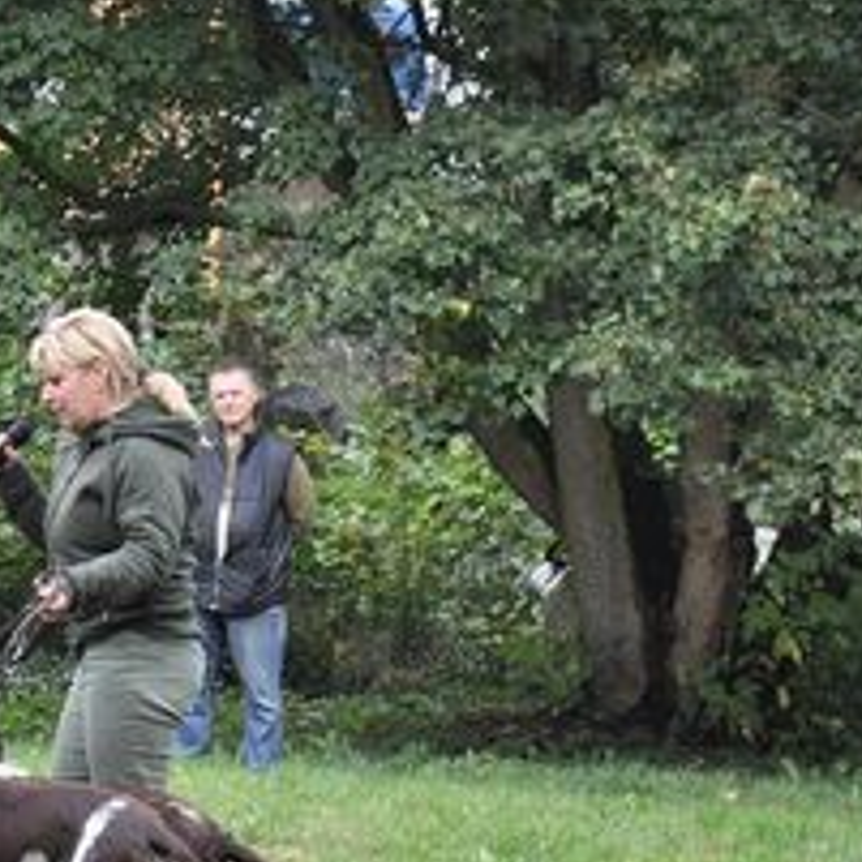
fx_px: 8198
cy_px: 547
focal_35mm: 291
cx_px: -77
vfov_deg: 6.0
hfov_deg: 6.0
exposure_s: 1/250
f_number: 6.3
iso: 800
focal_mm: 92
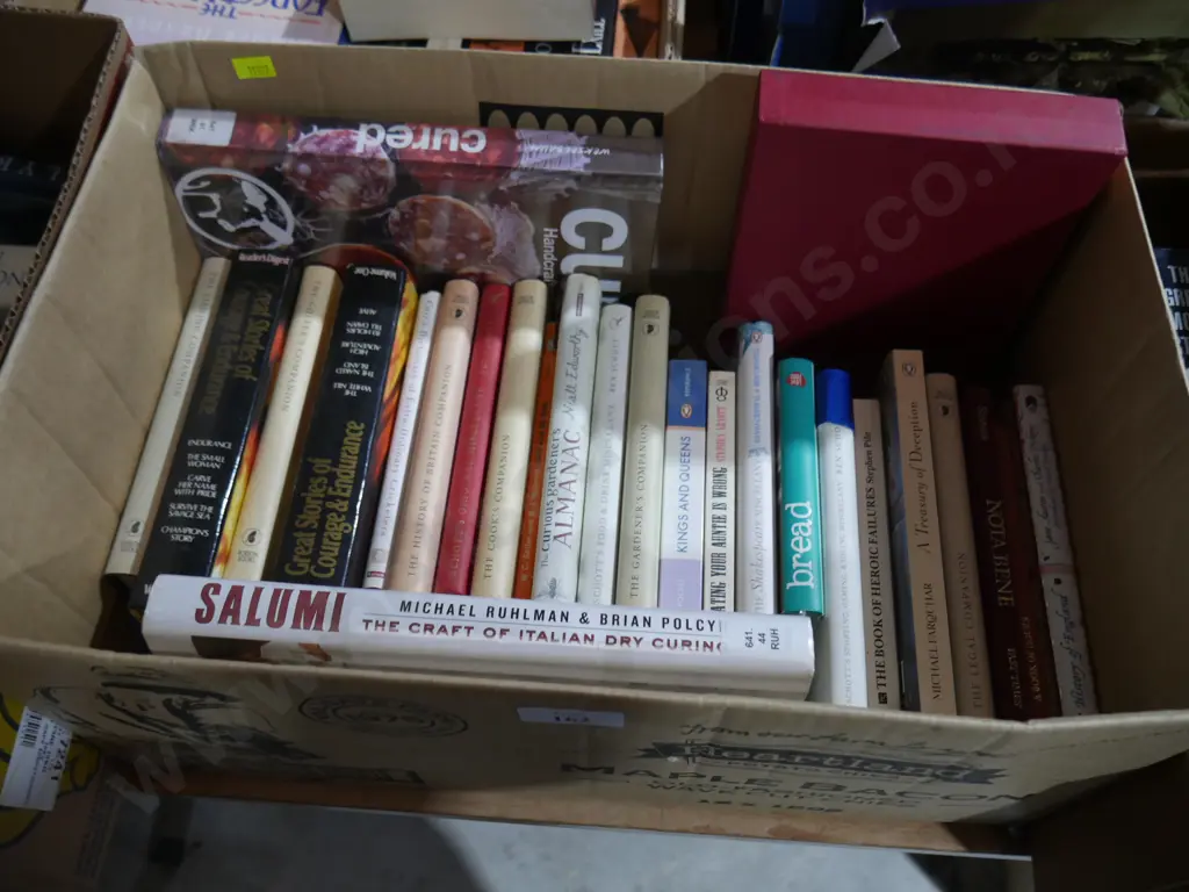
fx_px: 962
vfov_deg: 49.7
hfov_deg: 63.4
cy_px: 446
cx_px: 594
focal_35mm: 28
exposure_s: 1/60
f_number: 3.5
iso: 640
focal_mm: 14
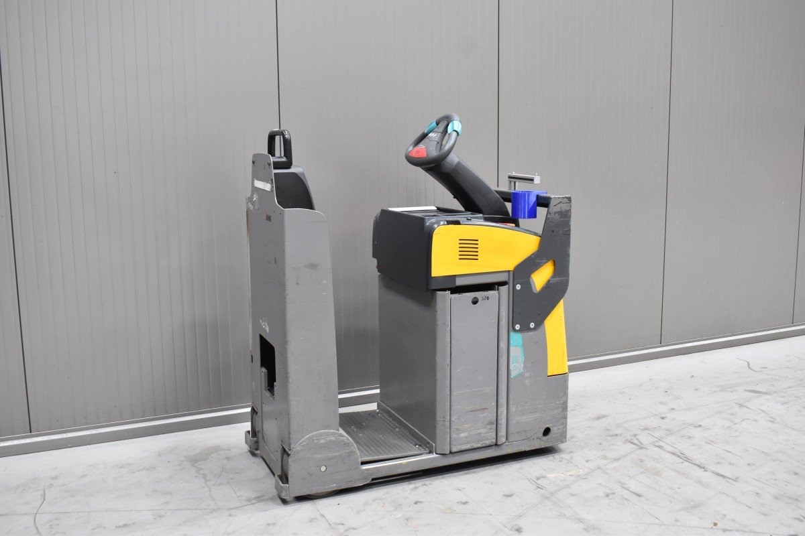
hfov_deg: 53.1
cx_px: 402
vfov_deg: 36.9
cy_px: 268
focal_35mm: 36
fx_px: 805
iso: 1600
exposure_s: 1/30
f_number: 5
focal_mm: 24
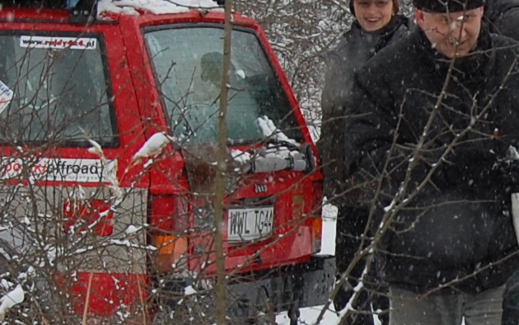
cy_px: 246
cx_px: 690
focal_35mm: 277
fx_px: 3919
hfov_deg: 7.5
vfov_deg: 4.7
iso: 200
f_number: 7.1
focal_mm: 38
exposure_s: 1/200
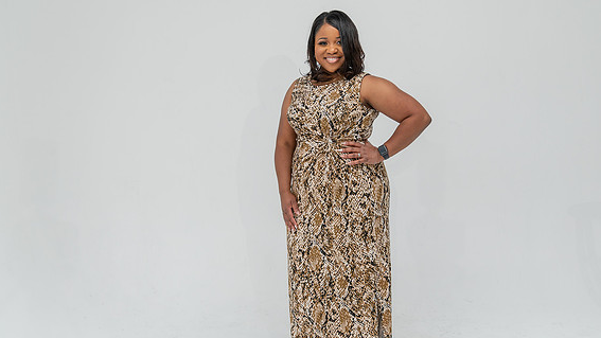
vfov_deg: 32.0
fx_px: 590
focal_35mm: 37
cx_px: 320
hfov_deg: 54.0
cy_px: 171
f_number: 4
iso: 320
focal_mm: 32
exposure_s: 1/200
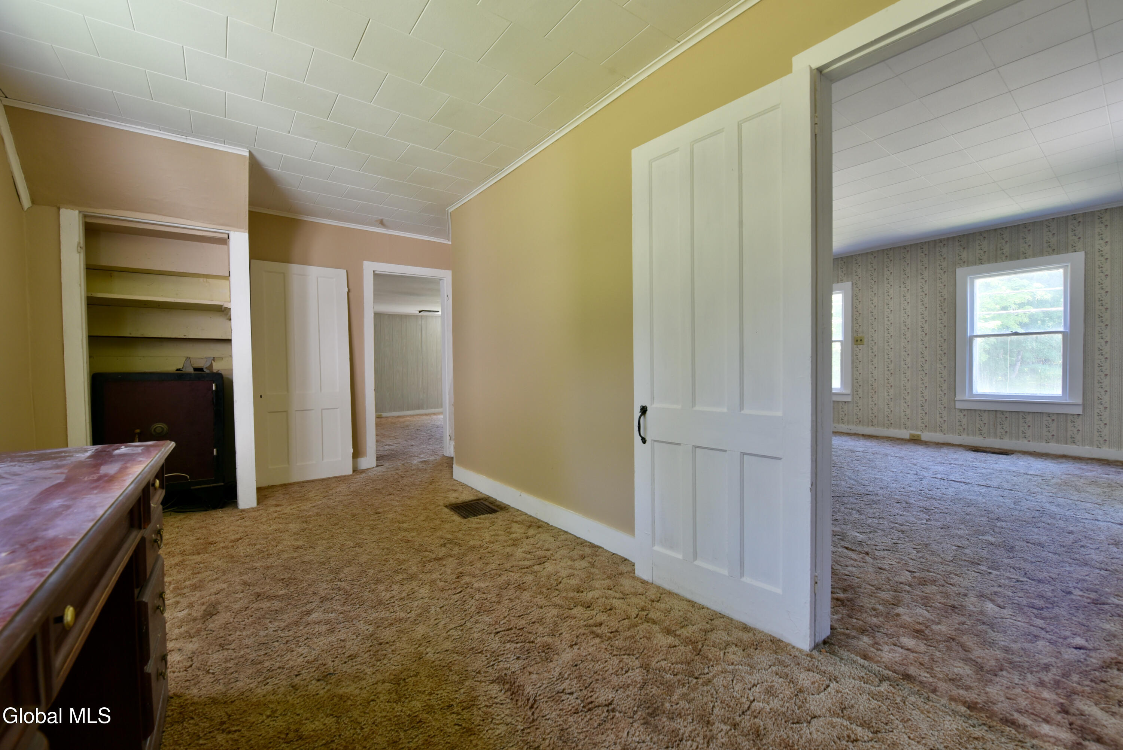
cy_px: 375
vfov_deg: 81.3
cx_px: 562
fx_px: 437
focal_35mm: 14
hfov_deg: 104.2
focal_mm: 14
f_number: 10
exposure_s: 1/20
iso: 800
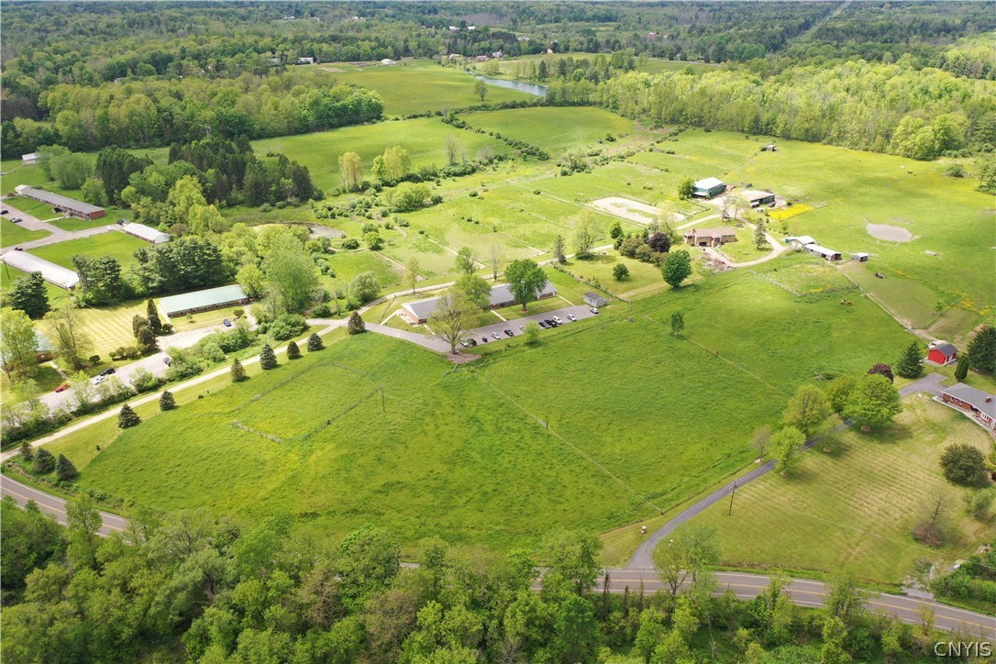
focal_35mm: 28
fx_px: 775
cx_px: 498
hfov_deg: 65.5
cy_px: 332
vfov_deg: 46.4
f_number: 2.8
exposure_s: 1/640
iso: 100
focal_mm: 10.26
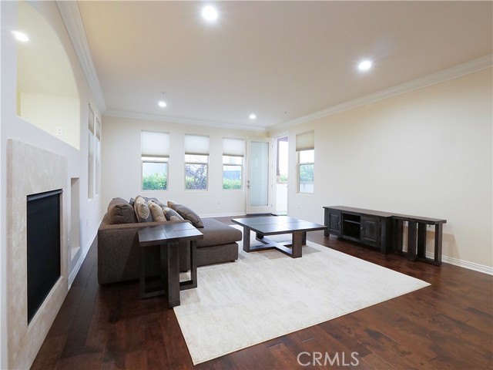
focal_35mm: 16
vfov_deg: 78.1
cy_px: 185
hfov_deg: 94.5
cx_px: 246
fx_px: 228
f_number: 9
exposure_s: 1/8
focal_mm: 8
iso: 1600
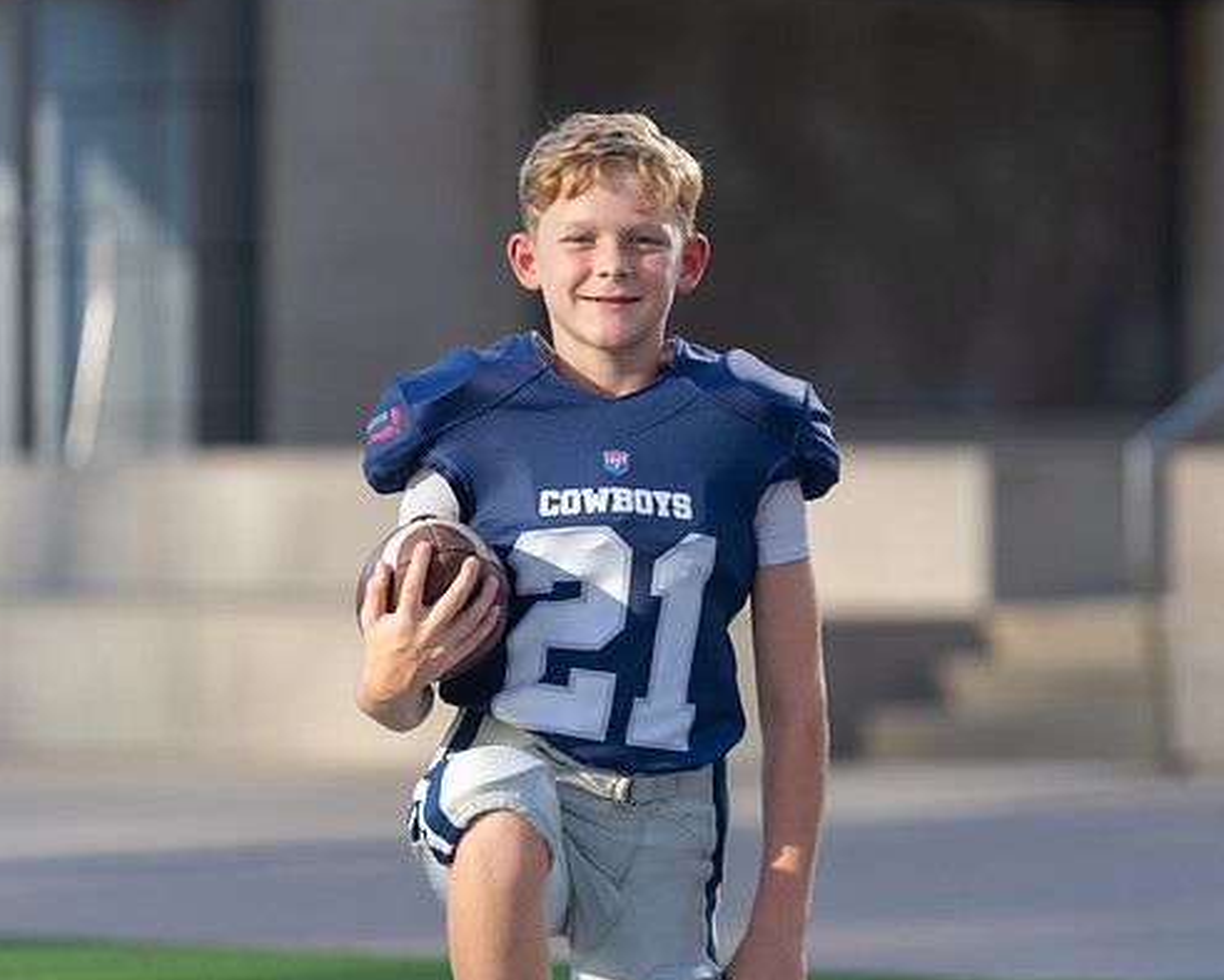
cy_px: 485
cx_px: 657
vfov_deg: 8.3
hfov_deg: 10.3
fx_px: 6776
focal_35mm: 187
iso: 100
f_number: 2.8
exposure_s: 1/640
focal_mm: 151
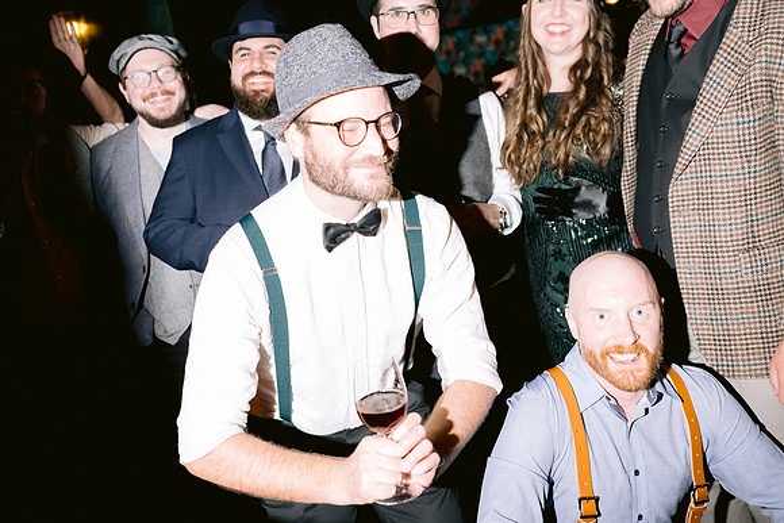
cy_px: 262
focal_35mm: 35
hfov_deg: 54.4
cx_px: 392
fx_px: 762
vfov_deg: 37.9
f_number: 3.5
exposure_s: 1/60
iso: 2000
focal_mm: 35
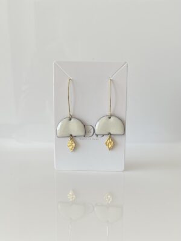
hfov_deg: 54.9
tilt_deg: -13.5
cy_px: 120
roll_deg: -0.1
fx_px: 174
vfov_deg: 69.4
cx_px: 90
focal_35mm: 25
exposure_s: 1/350
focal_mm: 5.1
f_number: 1.6
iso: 32
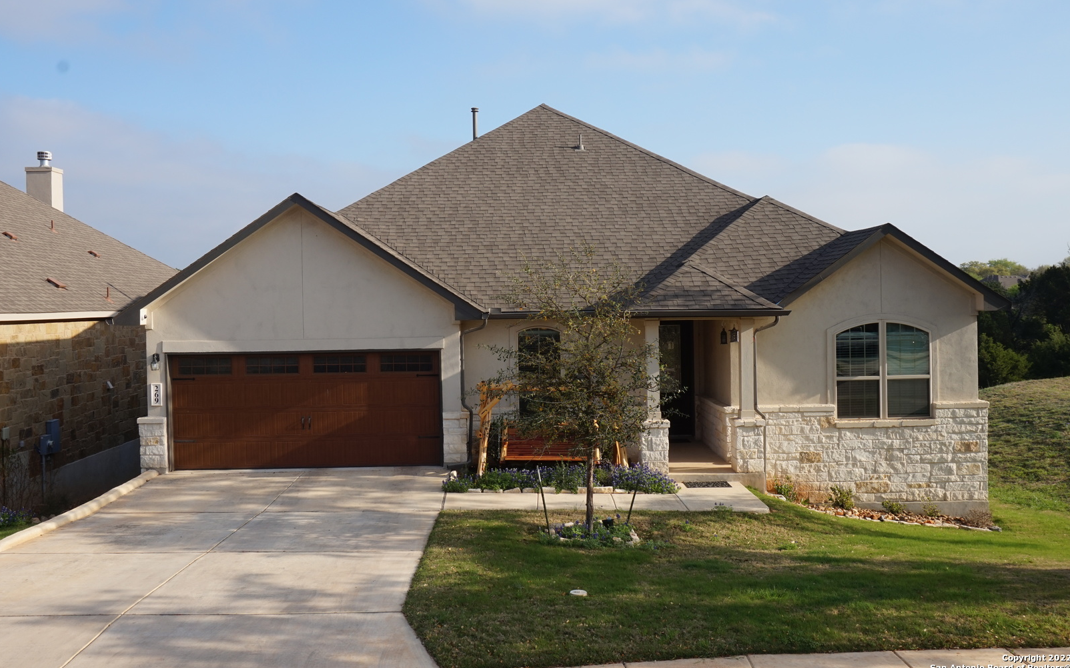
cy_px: 313
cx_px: 532
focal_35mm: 34
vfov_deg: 37.2
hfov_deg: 56.7
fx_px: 991
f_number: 13
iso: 100
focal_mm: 22
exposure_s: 1/60
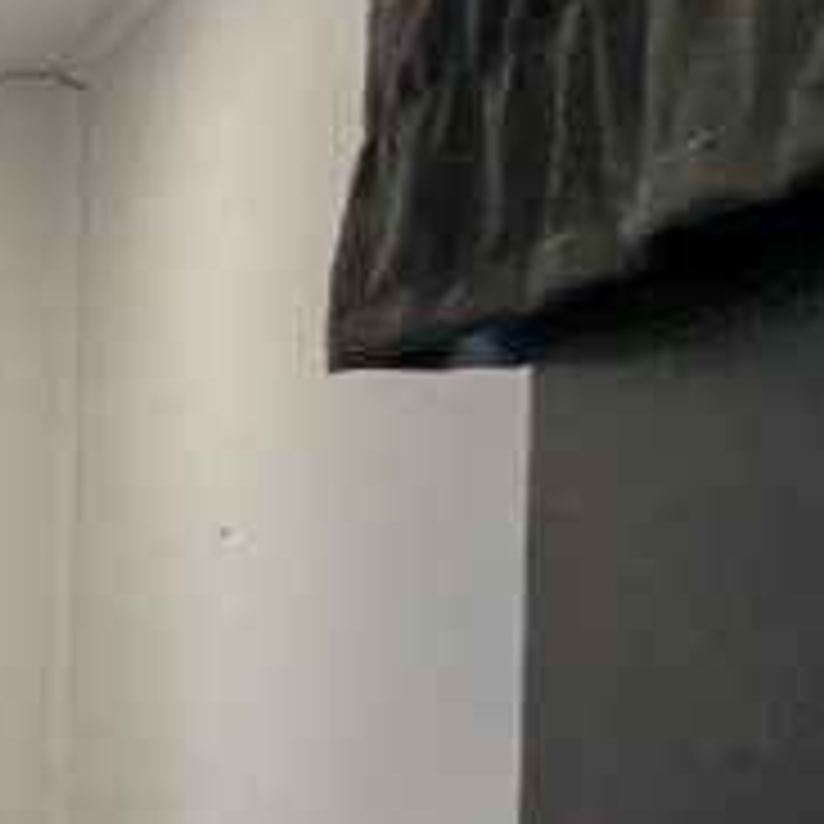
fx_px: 2909
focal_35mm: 108
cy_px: 1013
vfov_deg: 15.5
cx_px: -1286
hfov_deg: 12.1
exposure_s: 1/130
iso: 224
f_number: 2.2
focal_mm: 2.35
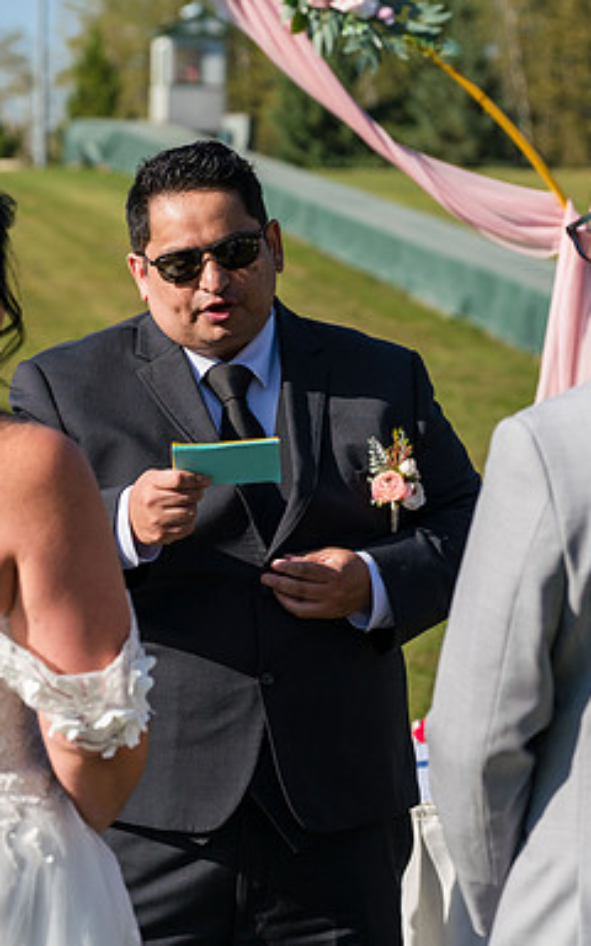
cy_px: 474
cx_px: 219
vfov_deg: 18.3
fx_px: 2938
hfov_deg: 11.5
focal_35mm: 114
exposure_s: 1/2000
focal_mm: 74
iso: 250
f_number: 4
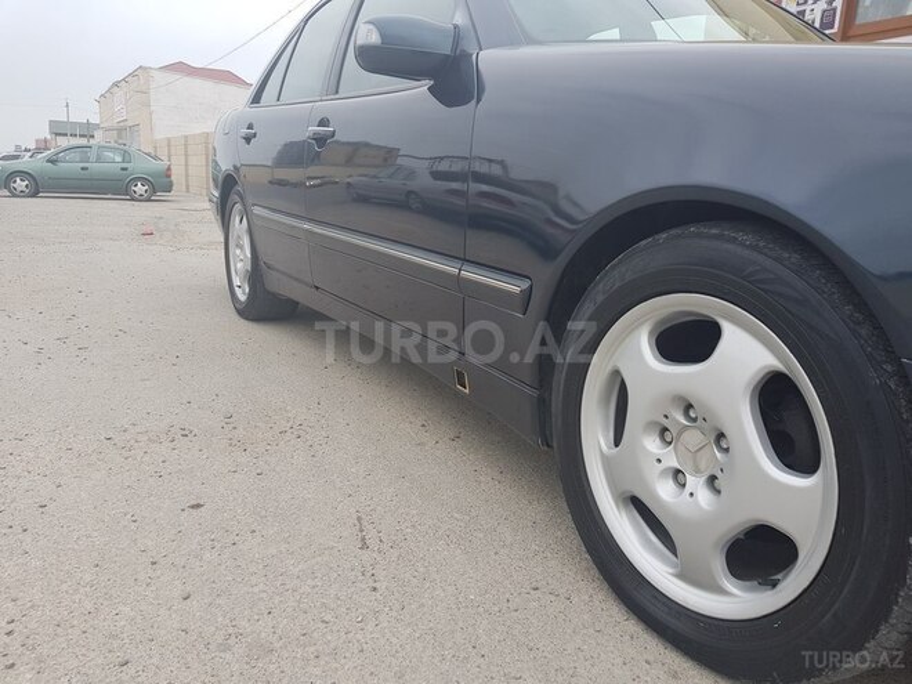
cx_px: 456
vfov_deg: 53.1
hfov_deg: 67.3
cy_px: 342
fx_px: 685
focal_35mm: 26
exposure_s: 1/121
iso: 40
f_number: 1.7
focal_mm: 4.2
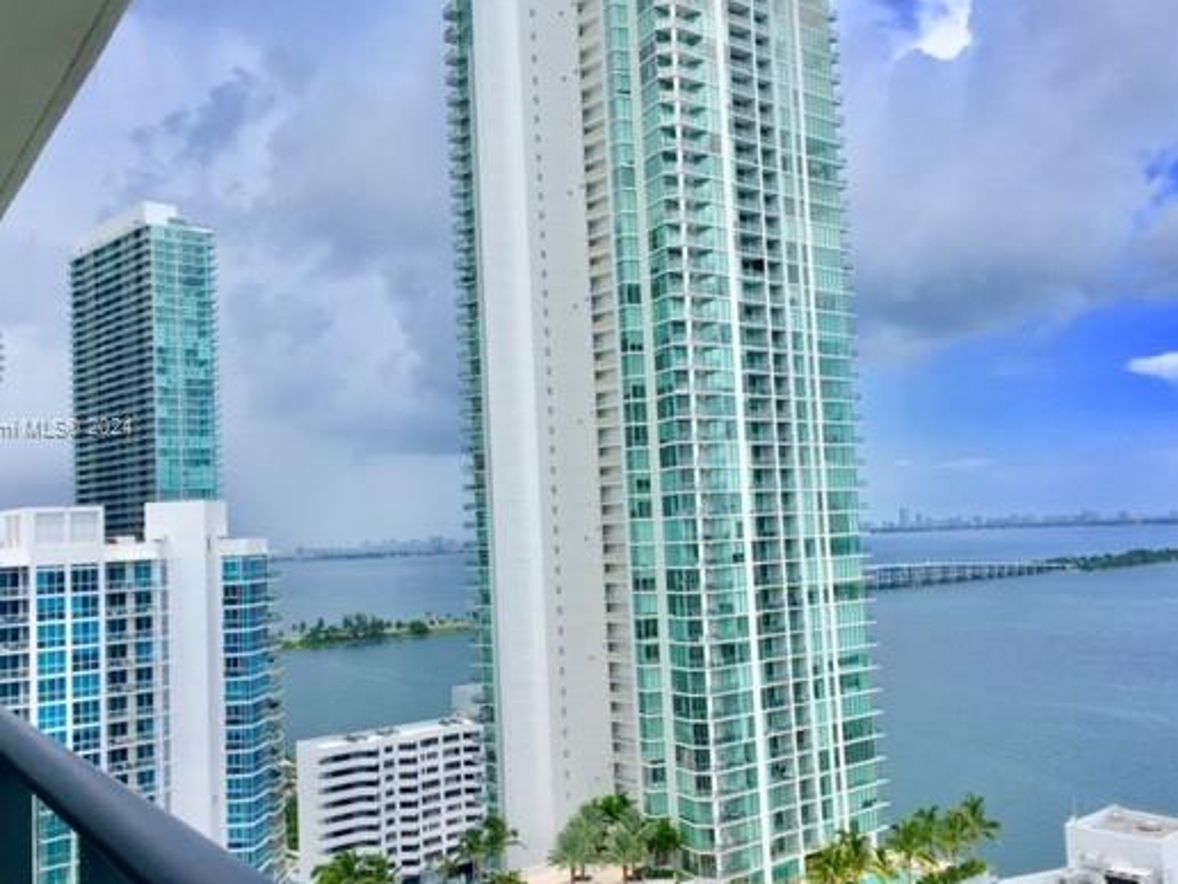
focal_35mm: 36
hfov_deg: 51.3
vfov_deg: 39.7
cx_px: 548
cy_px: 429
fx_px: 1225
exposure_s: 1/1522
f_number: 2.2
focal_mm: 4.15
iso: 32
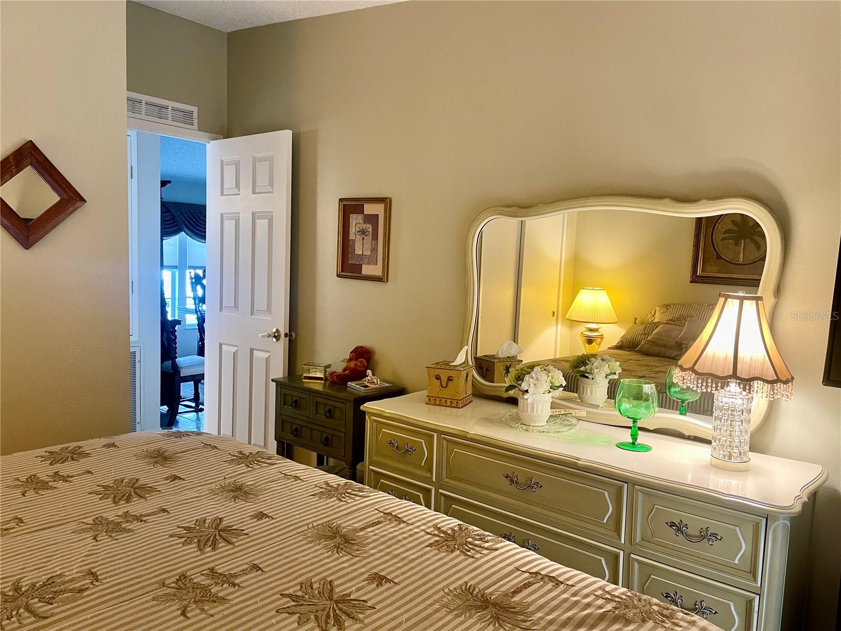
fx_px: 632
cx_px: 420
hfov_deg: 67.3
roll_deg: -2.0
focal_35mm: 26
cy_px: 316
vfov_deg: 53.1
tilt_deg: -3.9
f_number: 1.6
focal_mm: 4.2
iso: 160
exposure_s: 1/60
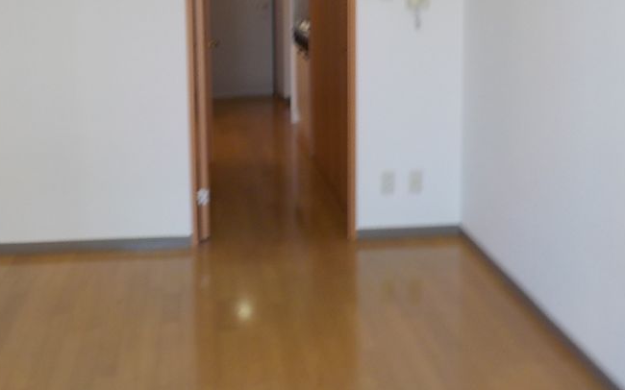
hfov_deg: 42.4
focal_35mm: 47
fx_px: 800
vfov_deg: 26.6
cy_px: 53
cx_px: 247
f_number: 3.3
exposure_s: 1/30
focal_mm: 4.1
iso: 125
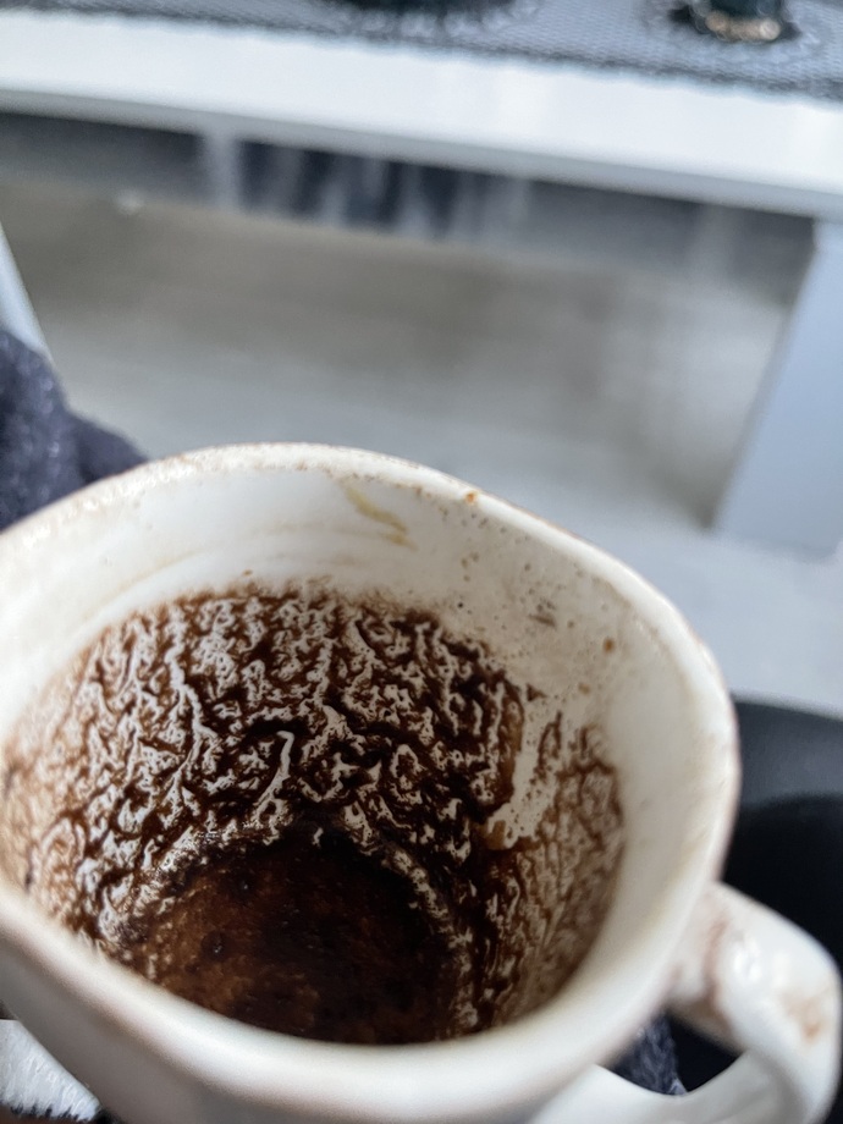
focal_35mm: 26
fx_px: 844
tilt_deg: -50.2
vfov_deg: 67.3
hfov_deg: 53.1
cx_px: 422
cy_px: 562
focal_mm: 5.1
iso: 500
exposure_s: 1/60
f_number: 1.6
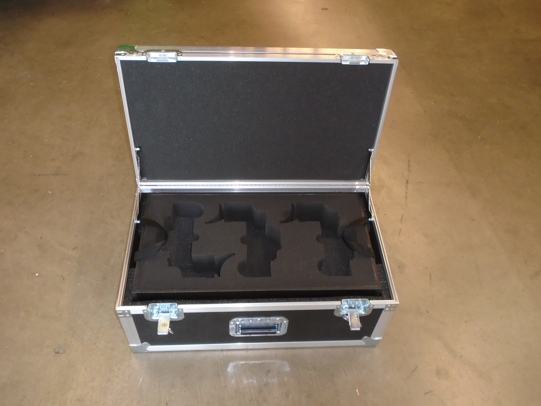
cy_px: 203
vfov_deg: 45.4
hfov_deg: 58.4
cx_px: 270
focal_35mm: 31
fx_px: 484
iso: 400
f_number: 3.5
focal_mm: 5.5
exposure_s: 1/40
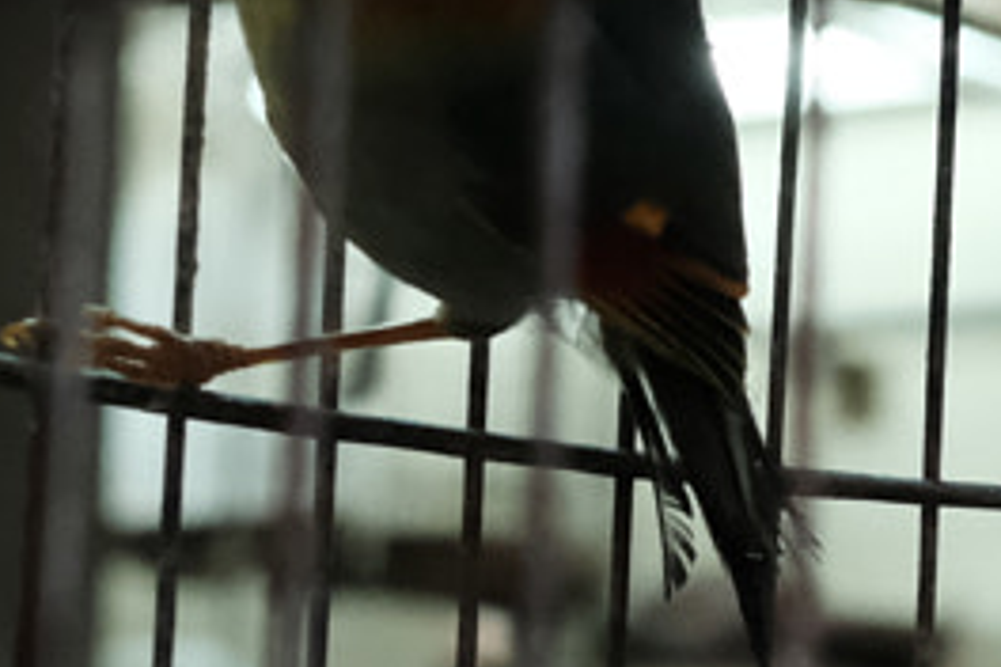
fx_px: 5894
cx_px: 2355
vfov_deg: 6.5
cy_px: 612
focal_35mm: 212
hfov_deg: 8.8
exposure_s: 1/250
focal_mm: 23
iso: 4000
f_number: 4
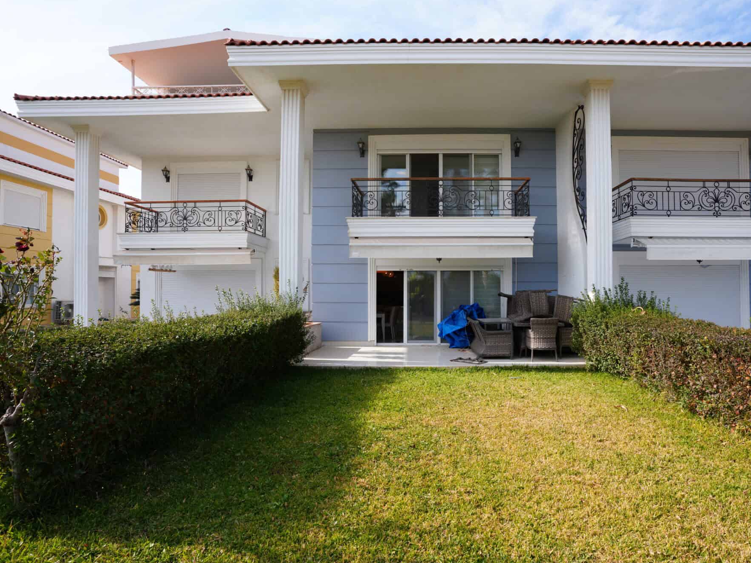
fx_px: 412
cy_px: 289
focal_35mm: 19
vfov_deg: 68.7
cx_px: 422
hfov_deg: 84.3
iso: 100
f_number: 8
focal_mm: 17
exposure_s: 1/125
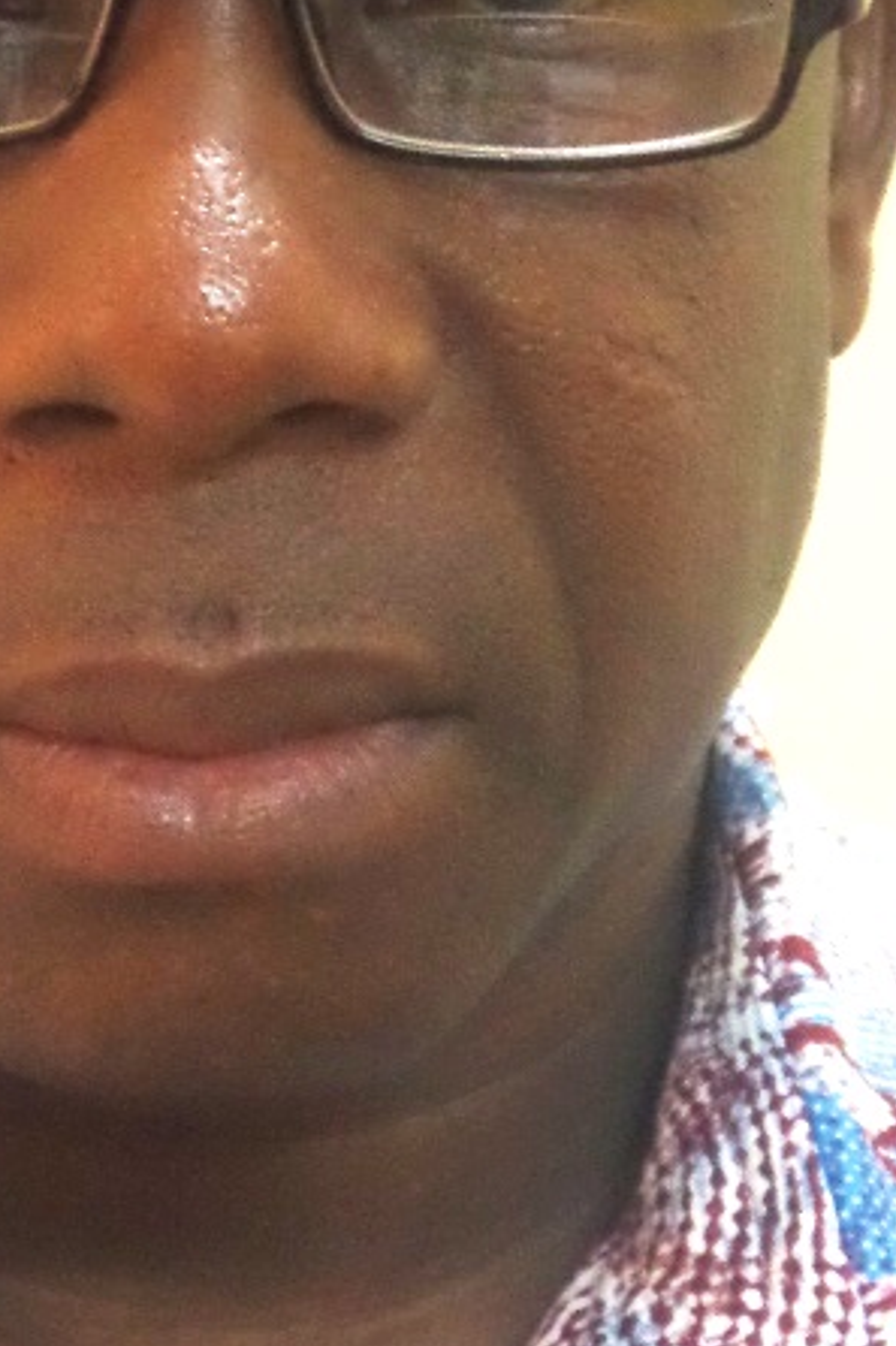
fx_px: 5716
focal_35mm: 153
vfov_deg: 13.4
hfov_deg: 9.0
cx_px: 247
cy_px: 429
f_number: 3.6
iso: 800
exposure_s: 1/20
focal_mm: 11.4
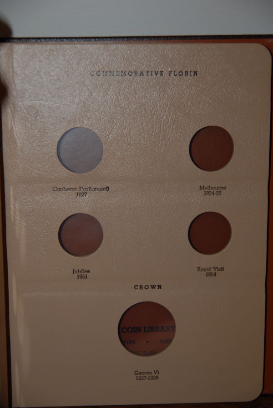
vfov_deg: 27.0
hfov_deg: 18.2
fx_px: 850
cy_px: 204
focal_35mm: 75
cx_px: 136
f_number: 3.5
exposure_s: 1/60
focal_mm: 50
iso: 200
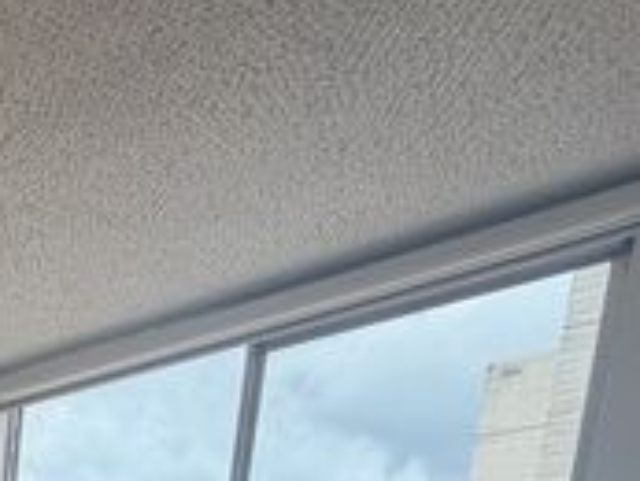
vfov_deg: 19.2
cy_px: 903
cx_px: -346
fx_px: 999
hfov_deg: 25.5
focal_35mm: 54
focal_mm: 2.22
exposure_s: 1/132
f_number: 2.2
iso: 40
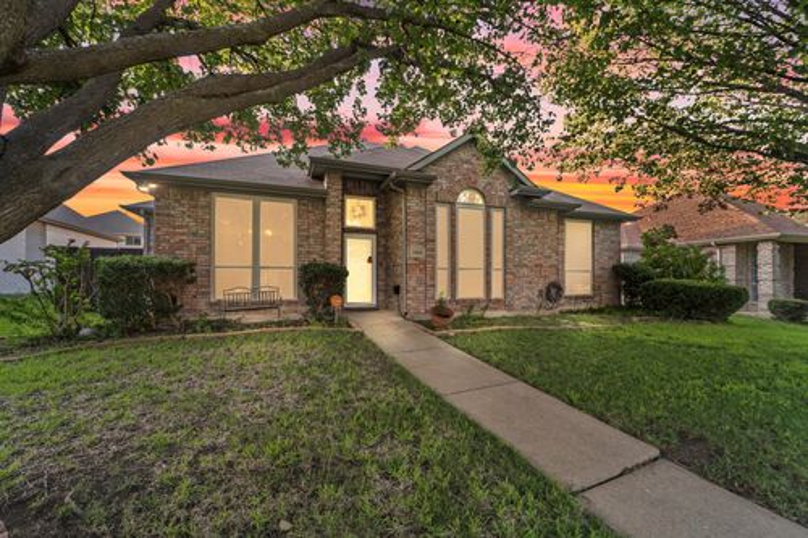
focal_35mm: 14
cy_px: 269
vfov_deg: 81.2
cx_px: 404
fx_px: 314
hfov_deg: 104.3
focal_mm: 14
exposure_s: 1/30
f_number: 5
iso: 500
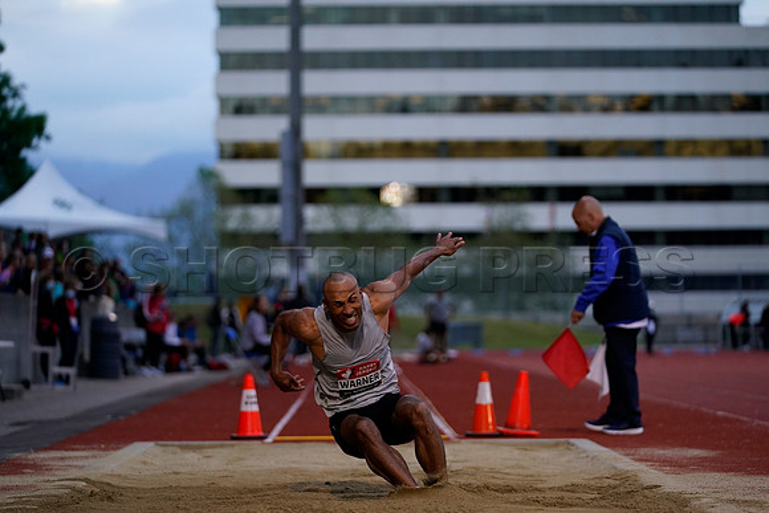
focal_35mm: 134
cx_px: 384
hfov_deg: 15.3
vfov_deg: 10.2
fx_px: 2863
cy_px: 256
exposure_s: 1/1600
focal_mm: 134
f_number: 2.8
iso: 2000
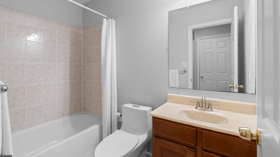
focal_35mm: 18
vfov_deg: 60.7
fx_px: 134
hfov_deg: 92.5
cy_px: 66
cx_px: 130
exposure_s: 1/2.5
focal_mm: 16
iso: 250
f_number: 8
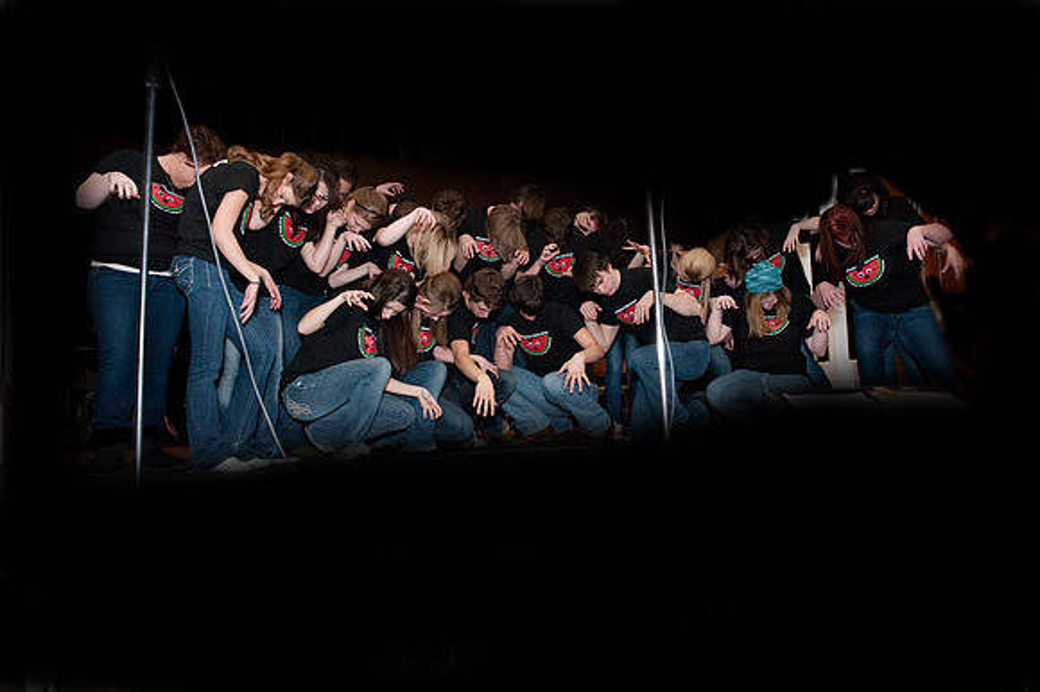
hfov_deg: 63.7
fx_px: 837
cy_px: 346
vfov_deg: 44.9
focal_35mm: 29
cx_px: 520
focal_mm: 29
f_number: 5.6
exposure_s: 1/180
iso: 560
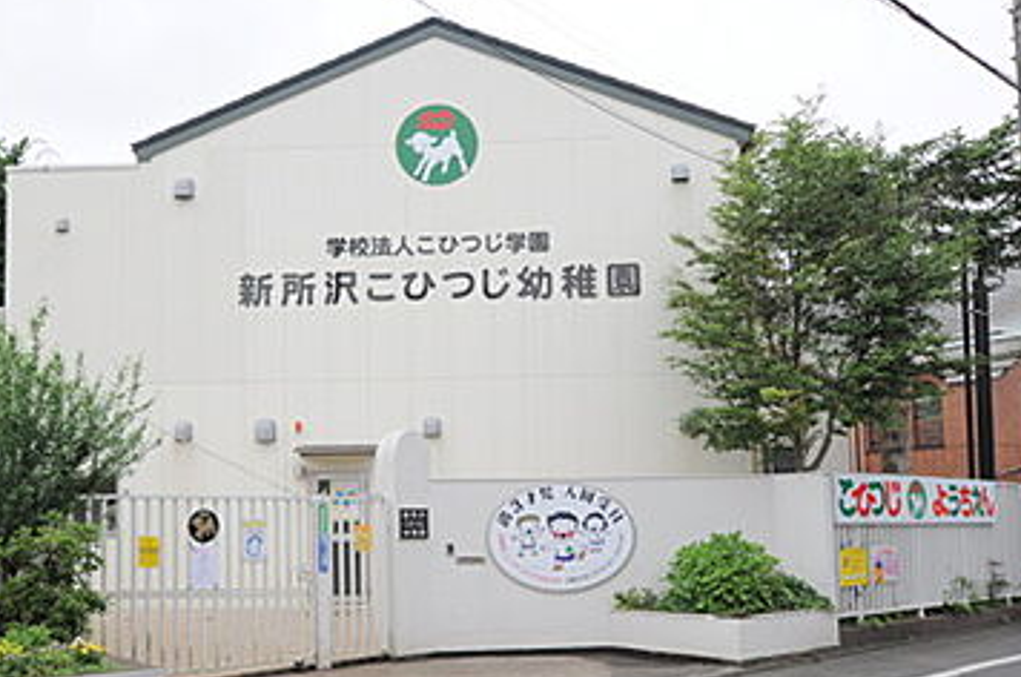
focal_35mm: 33
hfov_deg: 57.2
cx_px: 416
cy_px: 459
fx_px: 930
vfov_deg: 39.5
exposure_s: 1/250
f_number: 8
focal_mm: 13
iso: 200
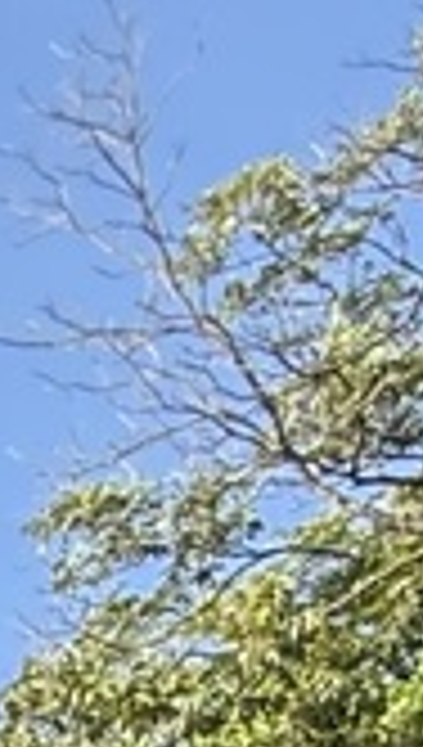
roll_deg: -0.8
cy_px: 1998
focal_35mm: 132
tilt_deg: +2.5
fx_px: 2619
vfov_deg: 11.8
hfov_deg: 6.6
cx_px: -1462
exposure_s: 1/403
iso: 64
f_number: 2.2
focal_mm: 2.22
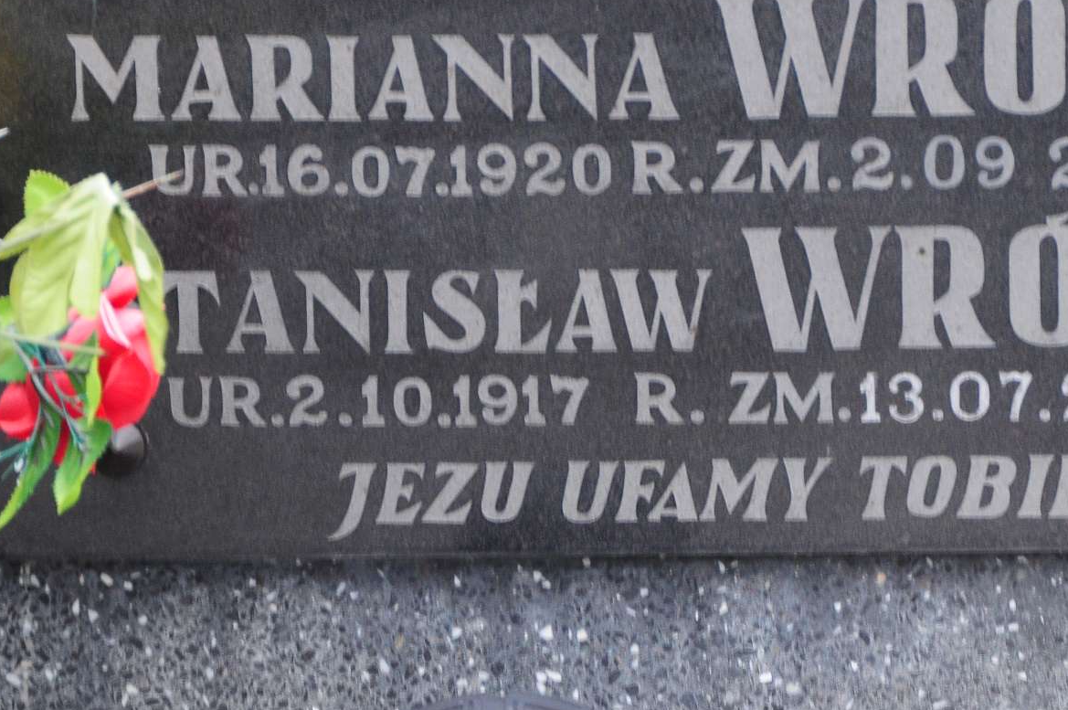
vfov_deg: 4.5
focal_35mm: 308
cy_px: 303
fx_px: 9128
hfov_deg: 6.7
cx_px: 662
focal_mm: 112
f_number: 7.1
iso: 640
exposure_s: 1/80
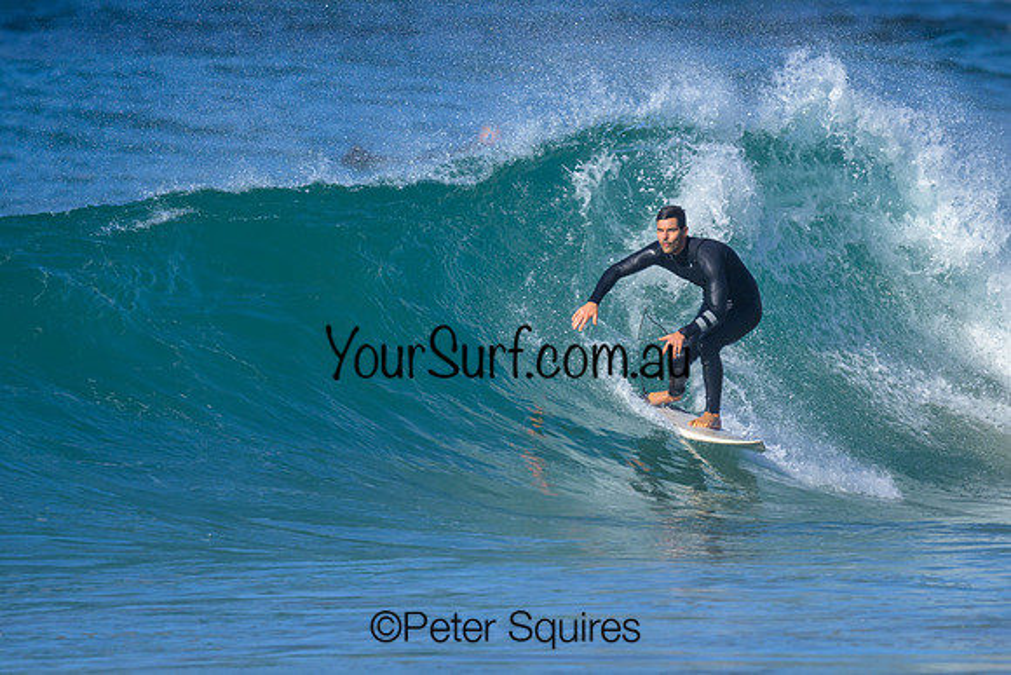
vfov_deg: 1.3
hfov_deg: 1.9
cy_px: 411
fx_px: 30896
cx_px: 474
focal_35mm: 1100
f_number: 6.3
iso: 320
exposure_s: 1/2000
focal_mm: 800
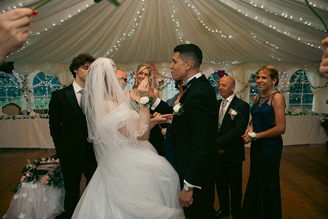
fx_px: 219
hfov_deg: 73.7
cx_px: 164
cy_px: 110
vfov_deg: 53.2
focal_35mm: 24
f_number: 3.5
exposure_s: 1/160
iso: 800
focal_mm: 24
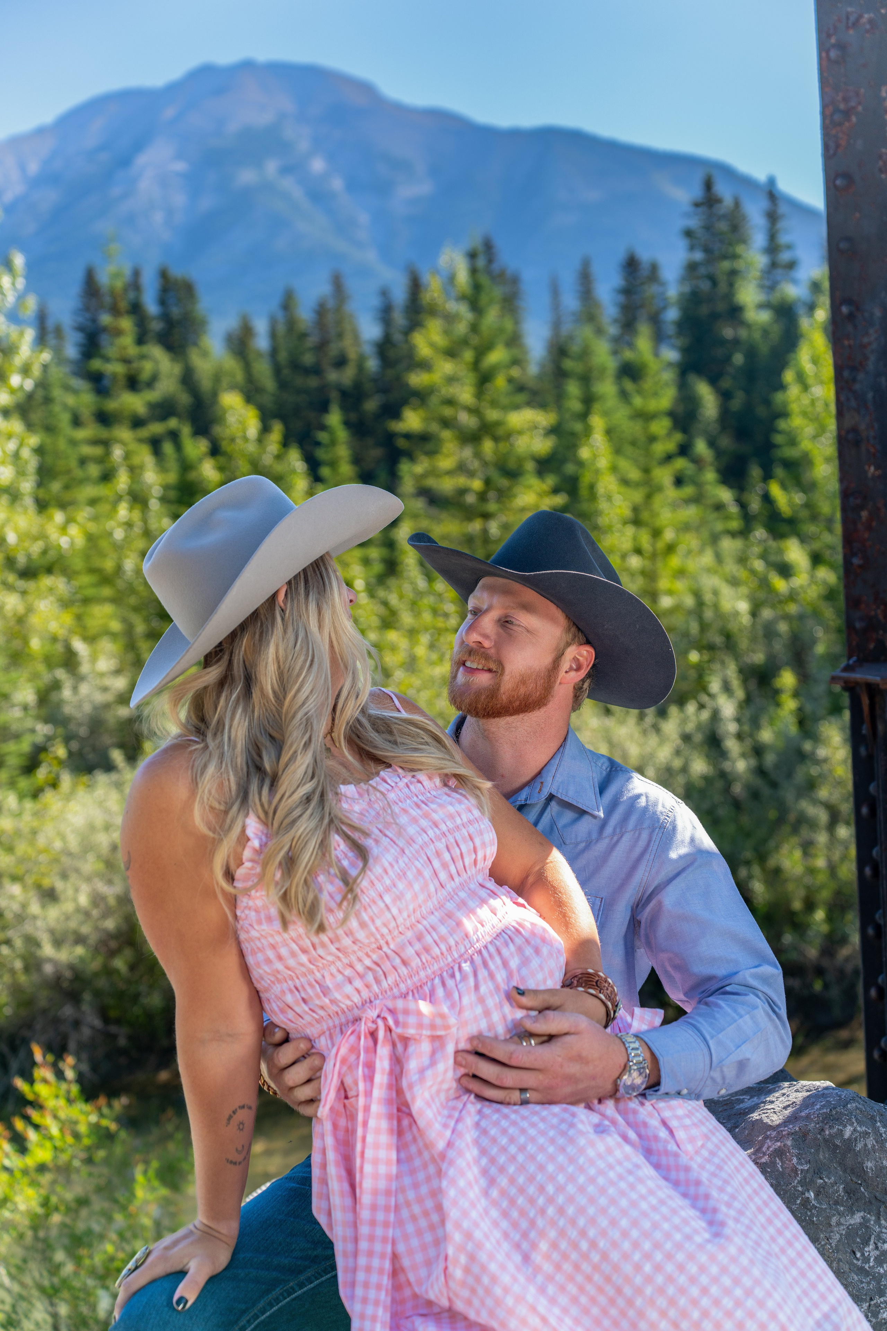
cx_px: 444
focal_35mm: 48
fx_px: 1774
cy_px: 666
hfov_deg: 28.1
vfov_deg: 41.1
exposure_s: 1/200
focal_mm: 48
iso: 125
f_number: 3.2
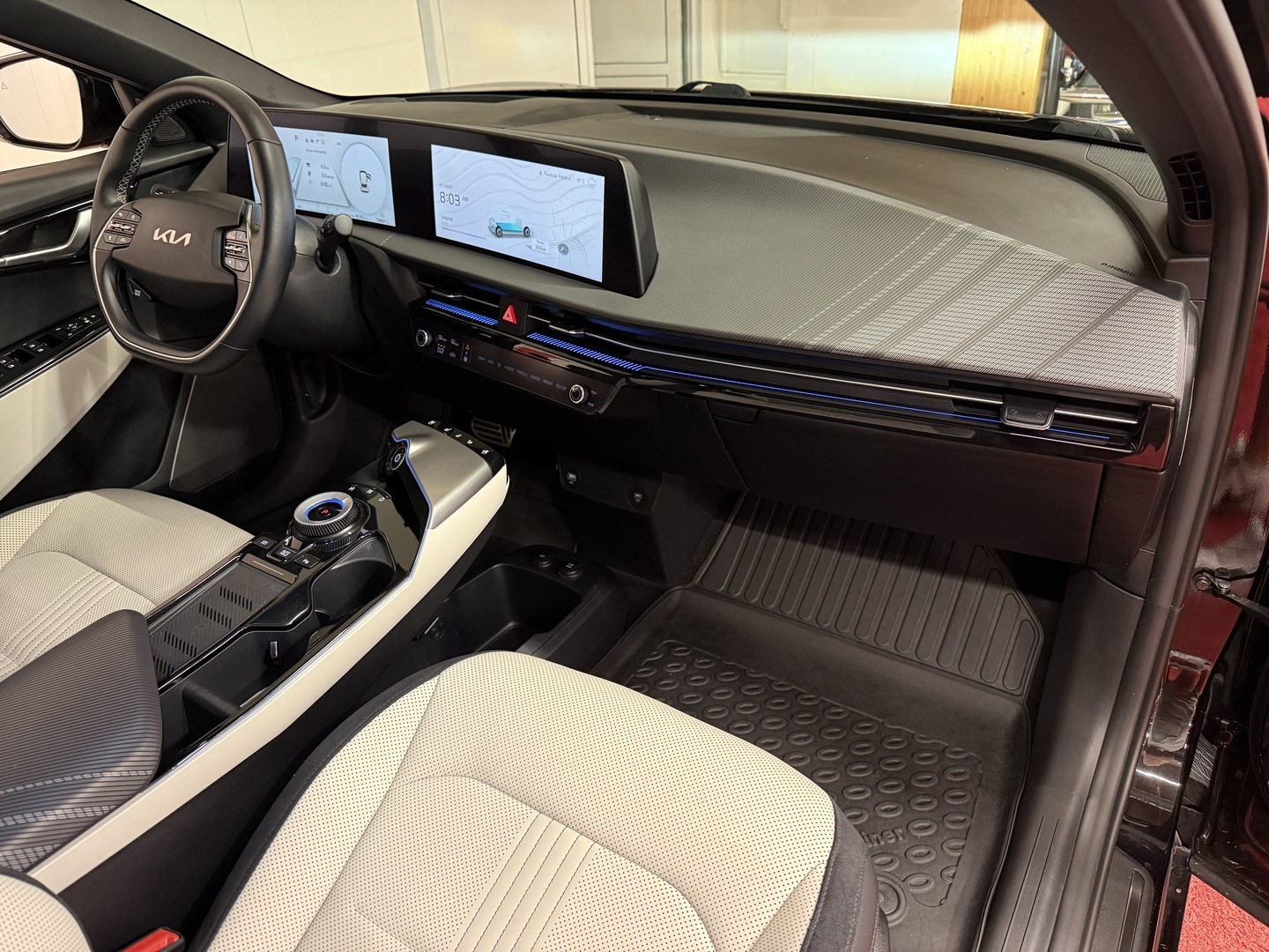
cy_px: 476
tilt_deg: -30.9
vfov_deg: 56.8
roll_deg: +3.2
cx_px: 634
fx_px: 880
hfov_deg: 71.6
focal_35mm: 24
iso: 320
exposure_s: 1/50
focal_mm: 6.76
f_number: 1.78
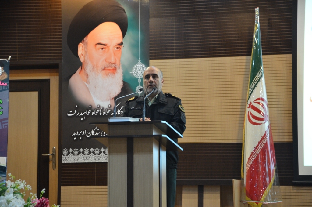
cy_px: 104
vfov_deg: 10.1
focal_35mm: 135
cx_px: 156
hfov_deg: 15.2
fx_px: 1167
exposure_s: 1/15
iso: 1600
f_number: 5.6
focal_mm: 90
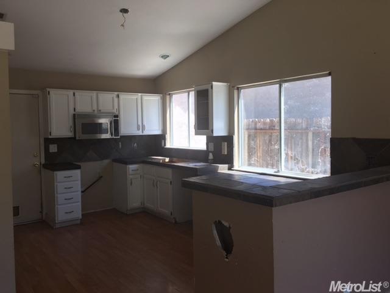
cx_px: 195
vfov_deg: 48.2
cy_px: 146
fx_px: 327
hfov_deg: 61.7
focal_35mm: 29
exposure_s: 1/121
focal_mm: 4.15
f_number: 2.2
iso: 25
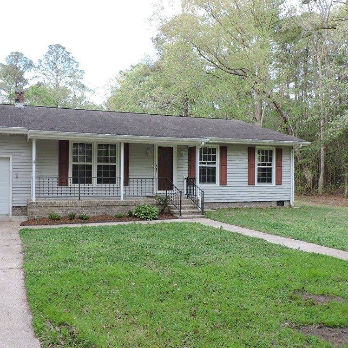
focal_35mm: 29
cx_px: 119
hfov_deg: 54.6
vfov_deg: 55.6
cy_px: 174
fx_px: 330
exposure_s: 1/80
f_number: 3
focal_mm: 4.3
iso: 100
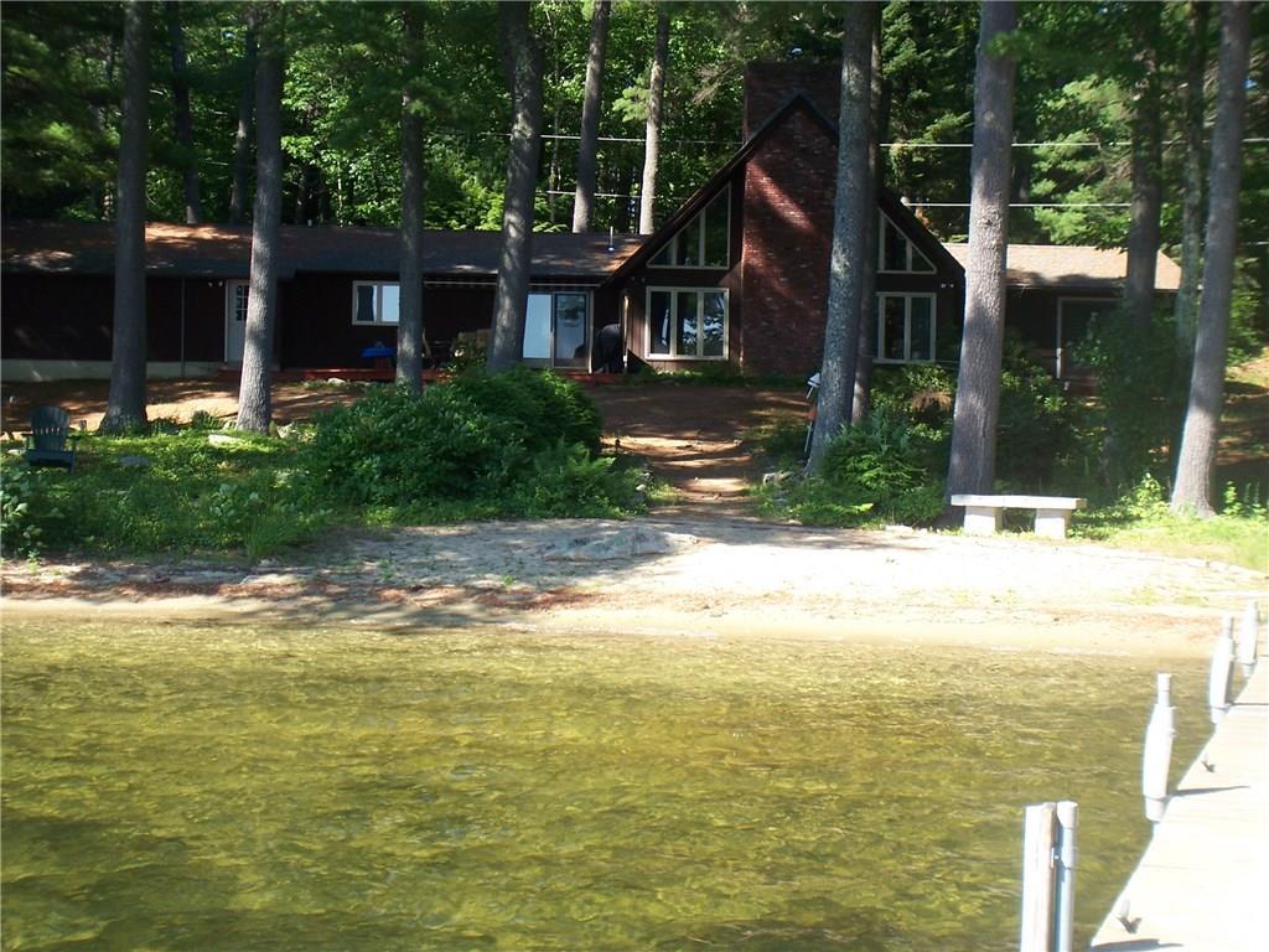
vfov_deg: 24.0
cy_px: 476
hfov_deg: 31.7
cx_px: 634
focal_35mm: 61
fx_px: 2236
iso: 64
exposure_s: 1/125
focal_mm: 9.9
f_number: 4.1
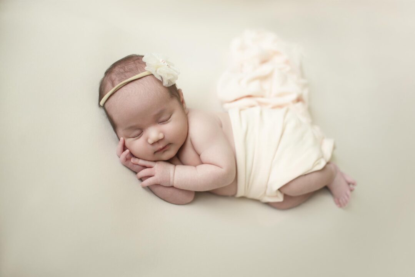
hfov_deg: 54.4
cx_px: 208
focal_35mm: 35
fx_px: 404
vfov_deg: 37.9
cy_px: 138
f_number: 2.5
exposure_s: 1/200
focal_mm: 35
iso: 320
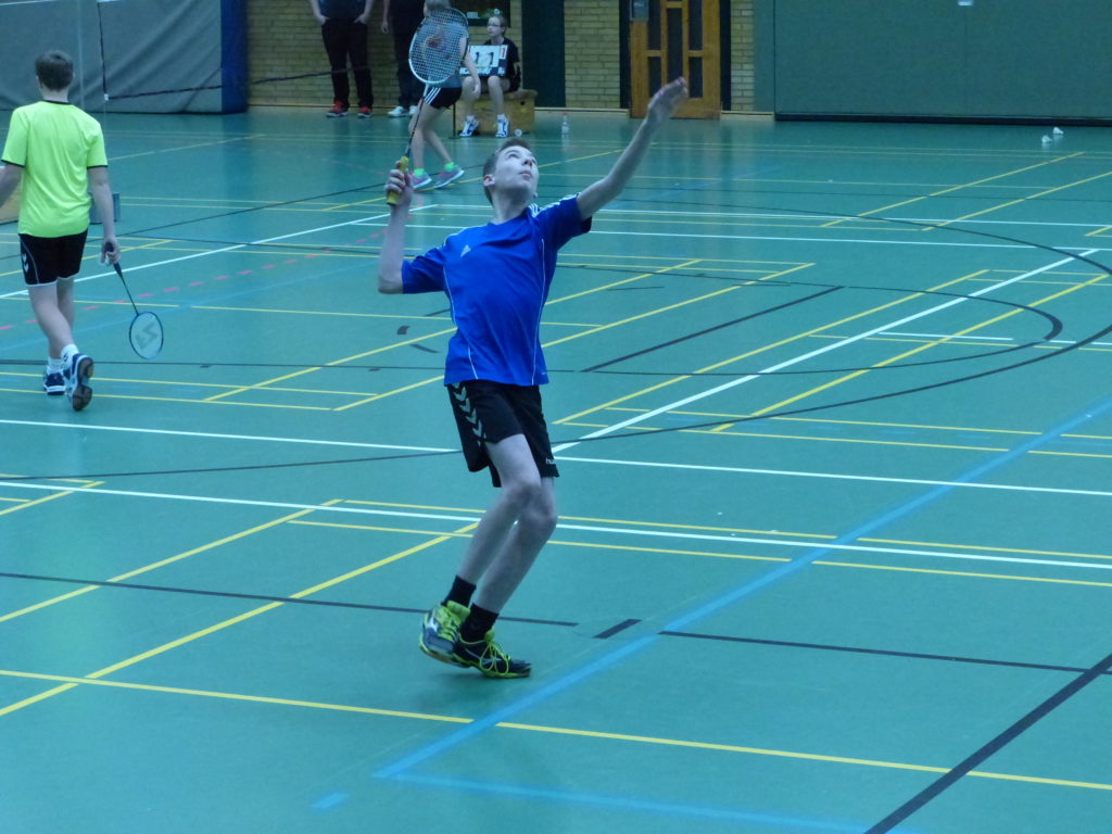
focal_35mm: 107
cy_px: 417
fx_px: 3437
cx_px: 556
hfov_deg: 18.4
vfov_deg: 13.8
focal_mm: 19.2
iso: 1600
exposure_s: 1/250
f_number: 4
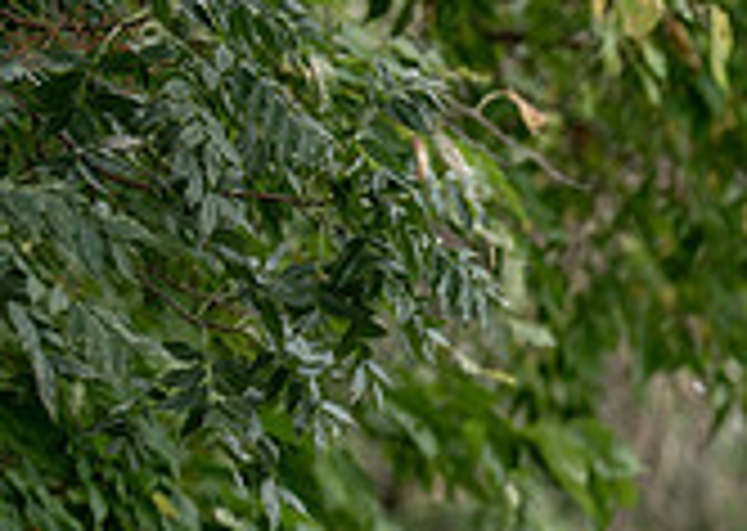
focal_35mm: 210
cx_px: 1335
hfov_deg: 9.2
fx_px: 4448
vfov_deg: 6.7
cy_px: 845
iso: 100
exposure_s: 1/2000
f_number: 1.2
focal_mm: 50
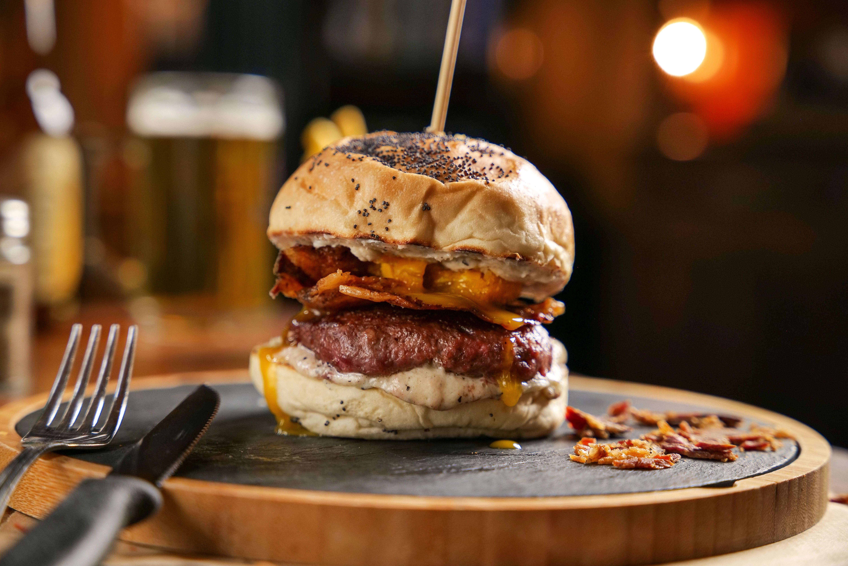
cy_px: 283
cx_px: 424
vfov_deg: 19.5
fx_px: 1649
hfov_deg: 28.8
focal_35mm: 70
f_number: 4
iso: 1000
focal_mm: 70
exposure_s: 1/80
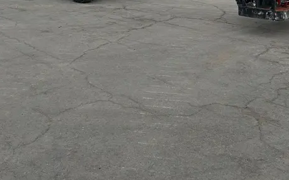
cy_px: -37
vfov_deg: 26.0
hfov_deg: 45.1
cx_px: 166
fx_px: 347
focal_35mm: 44
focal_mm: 5.7
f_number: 1.5
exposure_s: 1/2457
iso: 50
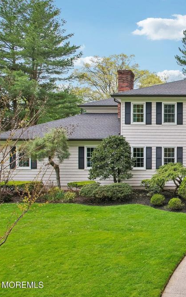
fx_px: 276
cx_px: 199
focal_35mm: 34
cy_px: 148
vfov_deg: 56.7
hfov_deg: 33.1
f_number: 2.8
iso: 100
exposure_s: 1/350
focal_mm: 8.4
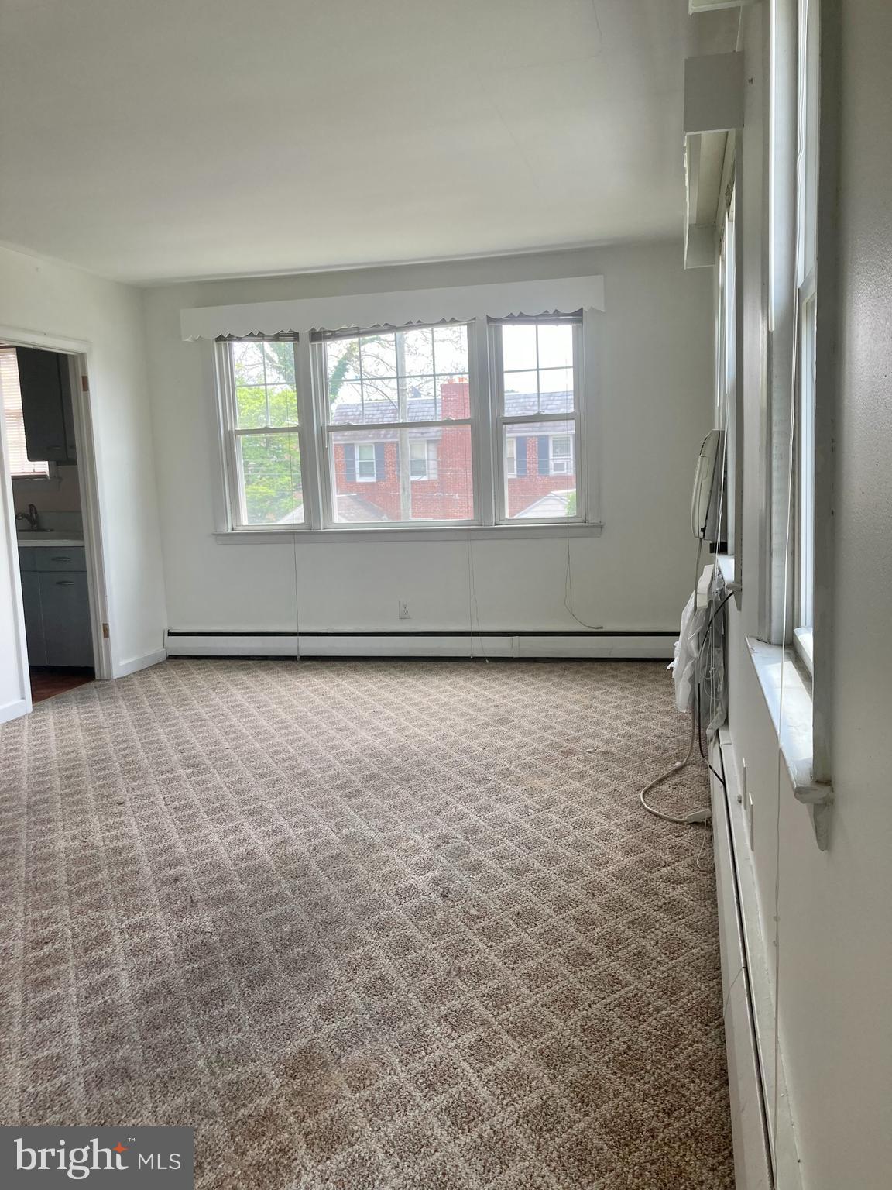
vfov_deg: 63.4
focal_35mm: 28
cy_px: 595
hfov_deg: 49.7
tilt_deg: -8.1
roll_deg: +1.8
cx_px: 446
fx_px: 962
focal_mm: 3.99
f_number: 1.8
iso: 25
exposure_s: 1/121
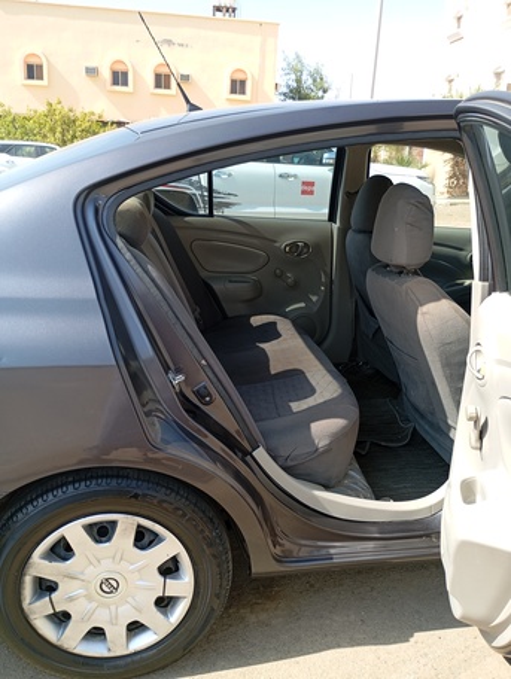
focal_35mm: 28
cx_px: 256
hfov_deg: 49.8
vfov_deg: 63.4
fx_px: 550
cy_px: 340
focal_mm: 4.27
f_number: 1.8
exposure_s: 1/215
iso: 103
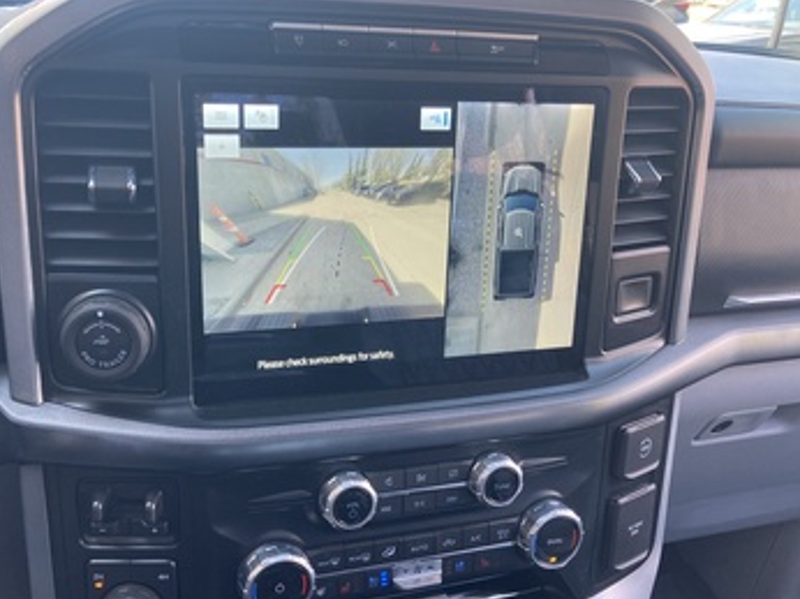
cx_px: 326
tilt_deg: -24.3
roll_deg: -1.8
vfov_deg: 41.6
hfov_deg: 53.7
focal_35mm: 34
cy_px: 343
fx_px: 785
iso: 40
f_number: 1.8
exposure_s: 1/54
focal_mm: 3.99
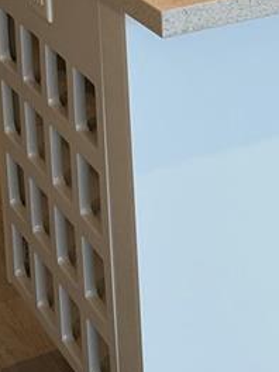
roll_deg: -0.4
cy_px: -218
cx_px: 512
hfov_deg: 11.6
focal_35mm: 118
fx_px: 1268
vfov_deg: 15.2
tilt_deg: -5.0
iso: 80
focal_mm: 4.25
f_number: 1.8
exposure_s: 1/120
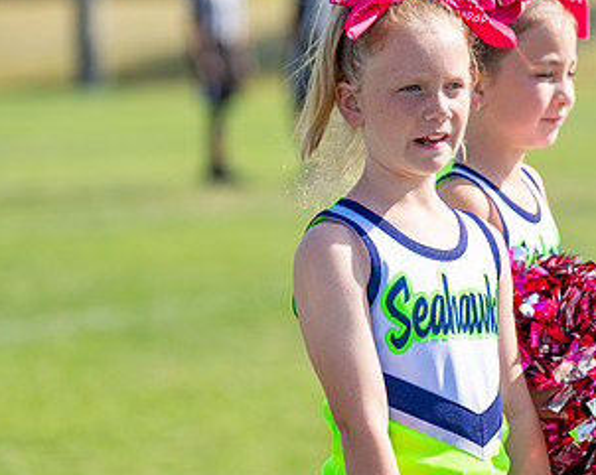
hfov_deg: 8.3
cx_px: 424
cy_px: 195
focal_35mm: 234
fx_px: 4124
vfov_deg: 6.6
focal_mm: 121
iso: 100
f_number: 2.8
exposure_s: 1/1250
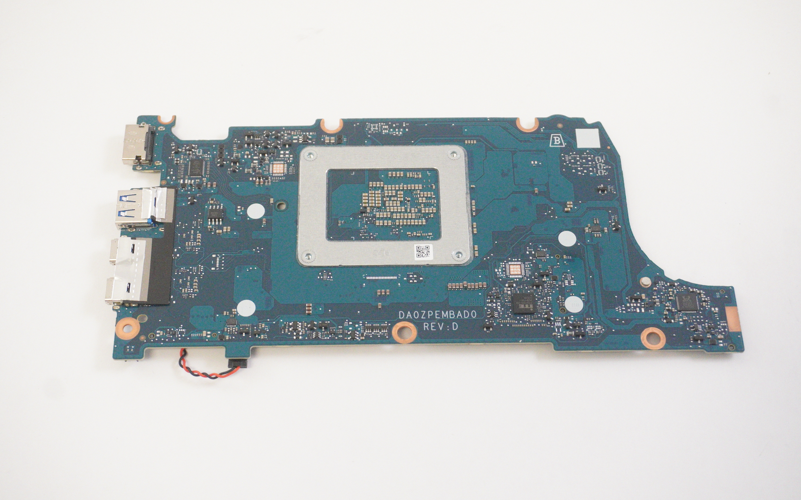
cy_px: 237
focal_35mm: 51
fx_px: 1103
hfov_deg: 39.9
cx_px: 400
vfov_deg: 25.6
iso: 6400
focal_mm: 33
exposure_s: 1/250
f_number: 5.6
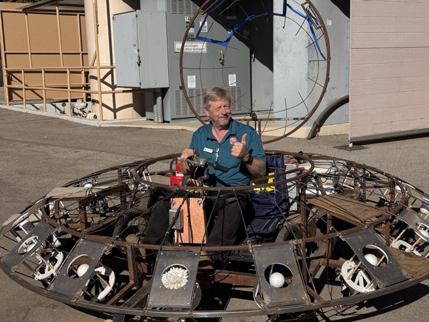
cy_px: 161
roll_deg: +1.5
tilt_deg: -9.7
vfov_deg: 30.3
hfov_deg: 39.7
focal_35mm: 48
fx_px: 595
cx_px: 214
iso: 64
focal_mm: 6.76
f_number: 1.78
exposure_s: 1/7937
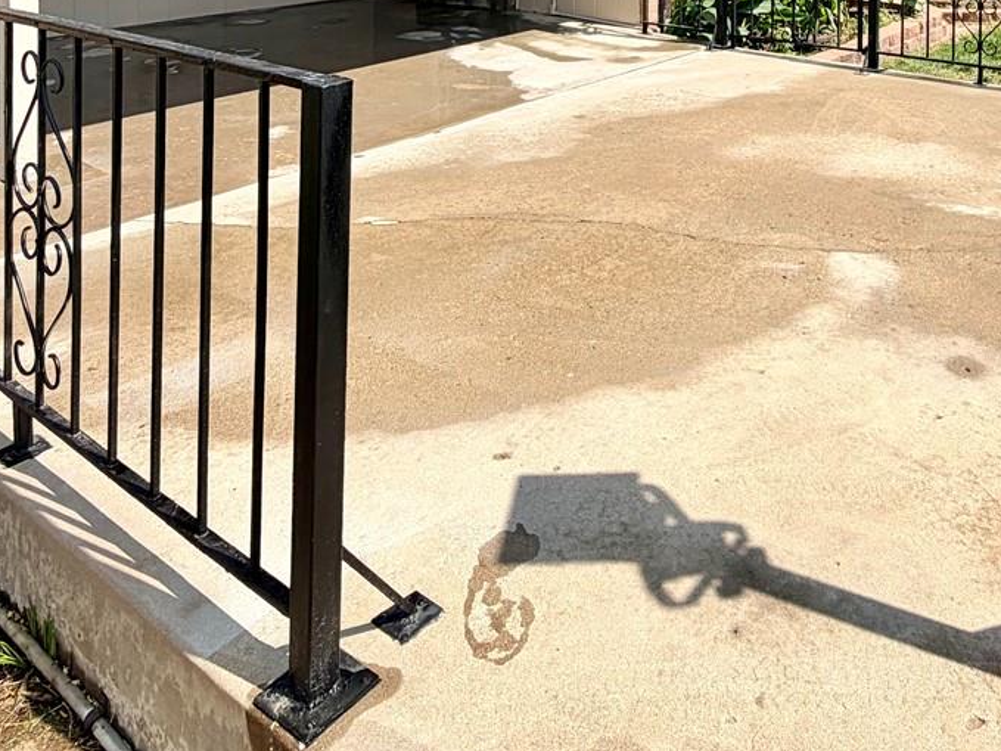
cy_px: -125
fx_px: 954
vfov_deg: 35.1
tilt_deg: -0.5
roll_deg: +0.0
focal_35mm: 33
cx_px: 722
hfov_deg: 53.4
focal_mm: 2.22
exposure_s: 1/876
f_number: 2.2
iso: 20
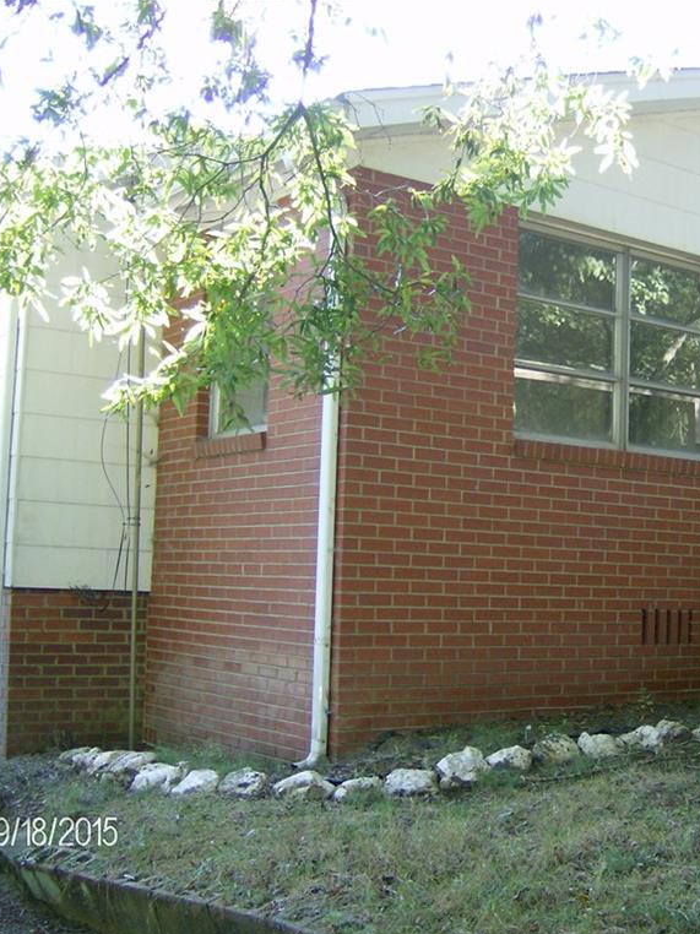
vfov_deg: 39.7
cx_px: 522
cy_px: 468
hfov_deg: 29.8
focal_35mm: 48
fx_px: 1295
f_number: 2.8
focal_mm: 6
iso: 120
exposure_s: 1/64
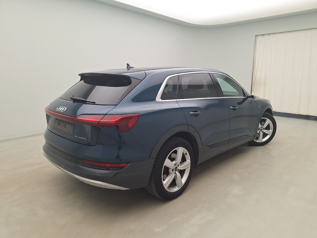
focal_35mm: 23
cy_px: 119
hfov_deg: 73.9
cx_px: 158
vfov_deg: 58.9
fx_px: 211
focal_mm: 5.54
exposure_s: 1/132
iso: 40
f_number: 1.8
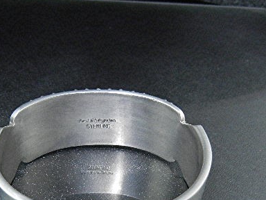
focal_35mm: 50
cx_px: 104
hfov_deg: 38.0
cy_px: 162
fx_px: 384
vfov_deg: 28.4
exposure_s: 1/30
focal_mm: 5.4
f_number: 7
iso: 800
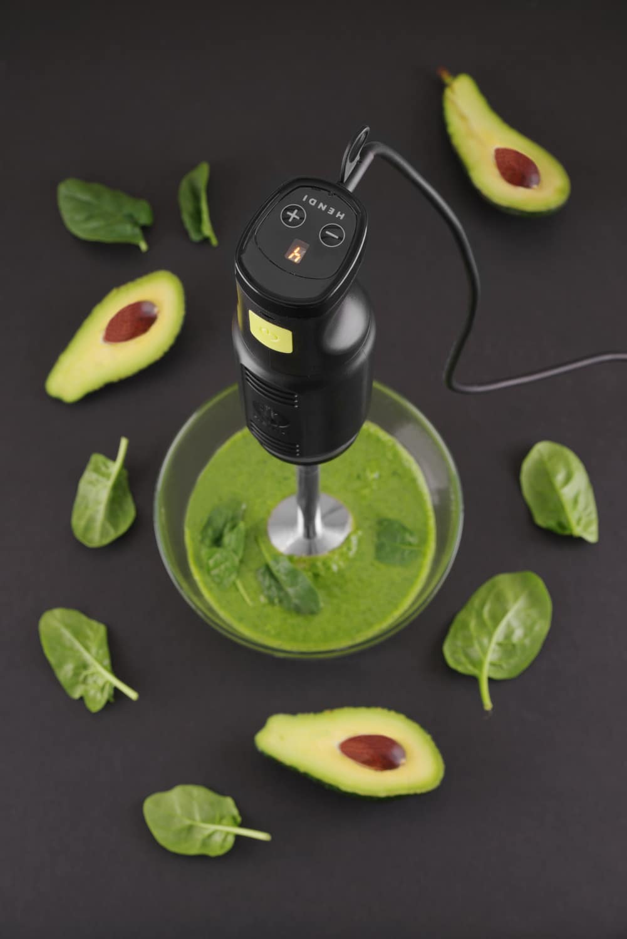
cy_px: 470
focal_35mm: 70
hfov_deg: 19.5
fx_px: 1827
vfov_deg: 28.8
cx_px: 314
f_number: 10
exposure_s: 1/30
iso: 200
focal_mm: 70
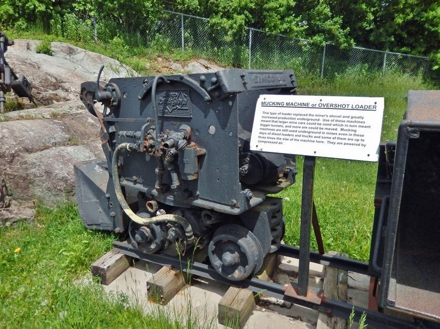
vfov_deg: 54.8
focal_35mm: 25
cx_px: 220
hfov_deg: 69.5
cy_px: 164
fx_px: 317
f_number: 6.8
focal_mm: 4.5
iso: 125
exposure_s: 1/400
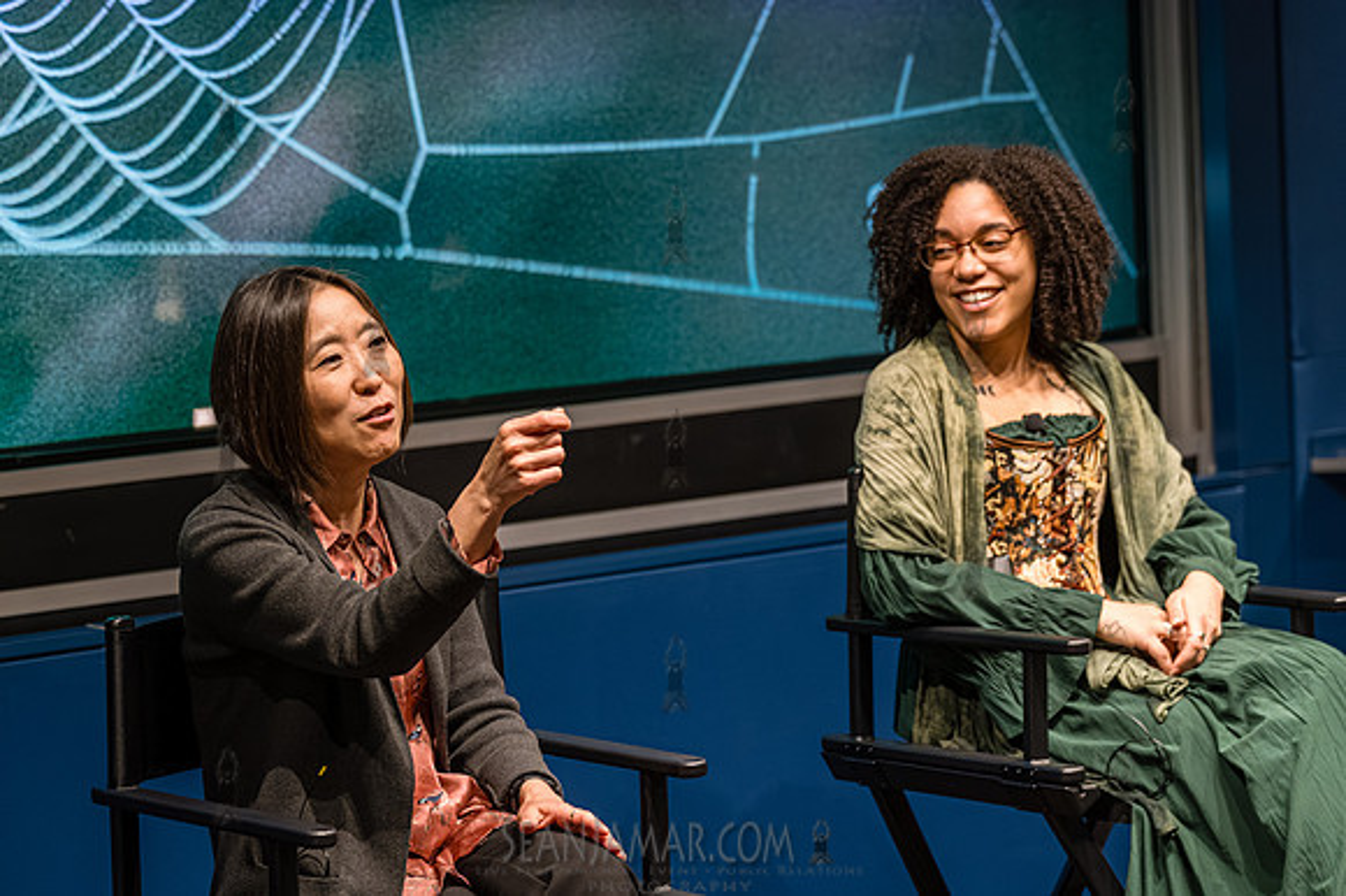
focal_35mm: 102
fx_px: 3828
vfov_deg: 13.3
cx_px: 620
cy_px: 392
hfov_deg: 19.9
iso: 3200
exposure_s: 1/160
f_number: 3.5
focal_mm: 91
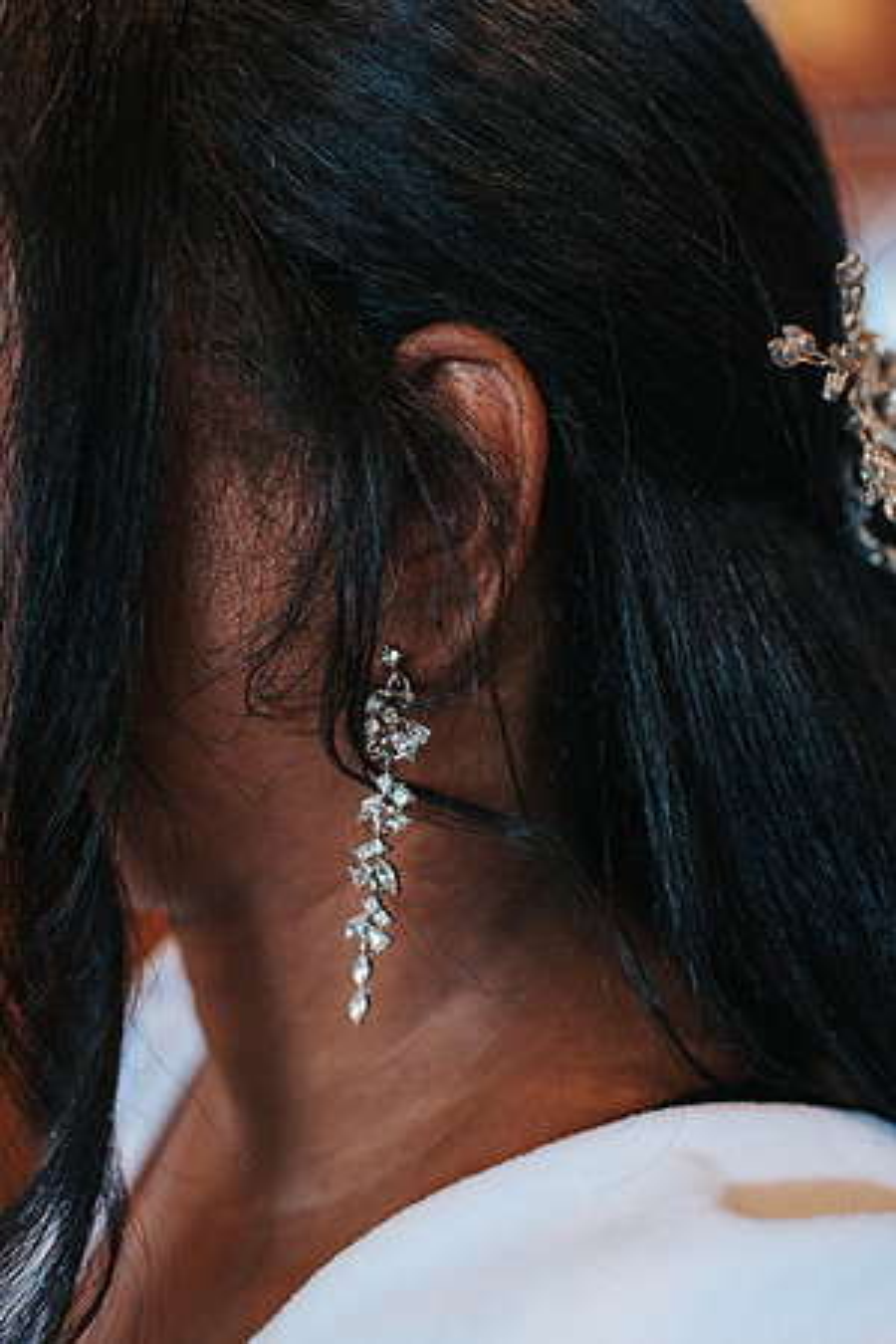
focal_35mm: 35
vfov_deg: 54.4
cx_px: 448
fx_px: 1307
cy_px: 672
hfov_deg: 37.9
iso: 1000
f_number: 3.2
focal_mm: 35
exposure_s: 1/125
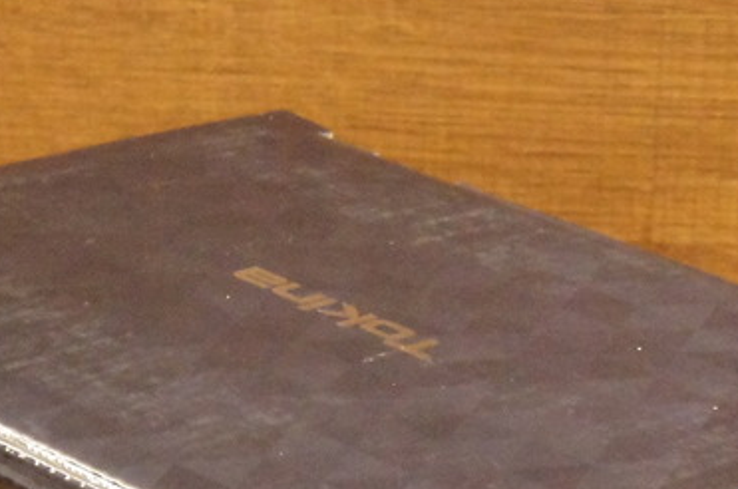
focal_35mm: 165
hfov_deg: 12.5
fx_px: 3377
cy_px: 762
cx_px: 434
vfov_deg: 8.1
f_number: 18
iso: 6400
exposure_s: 1/50
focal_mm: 34
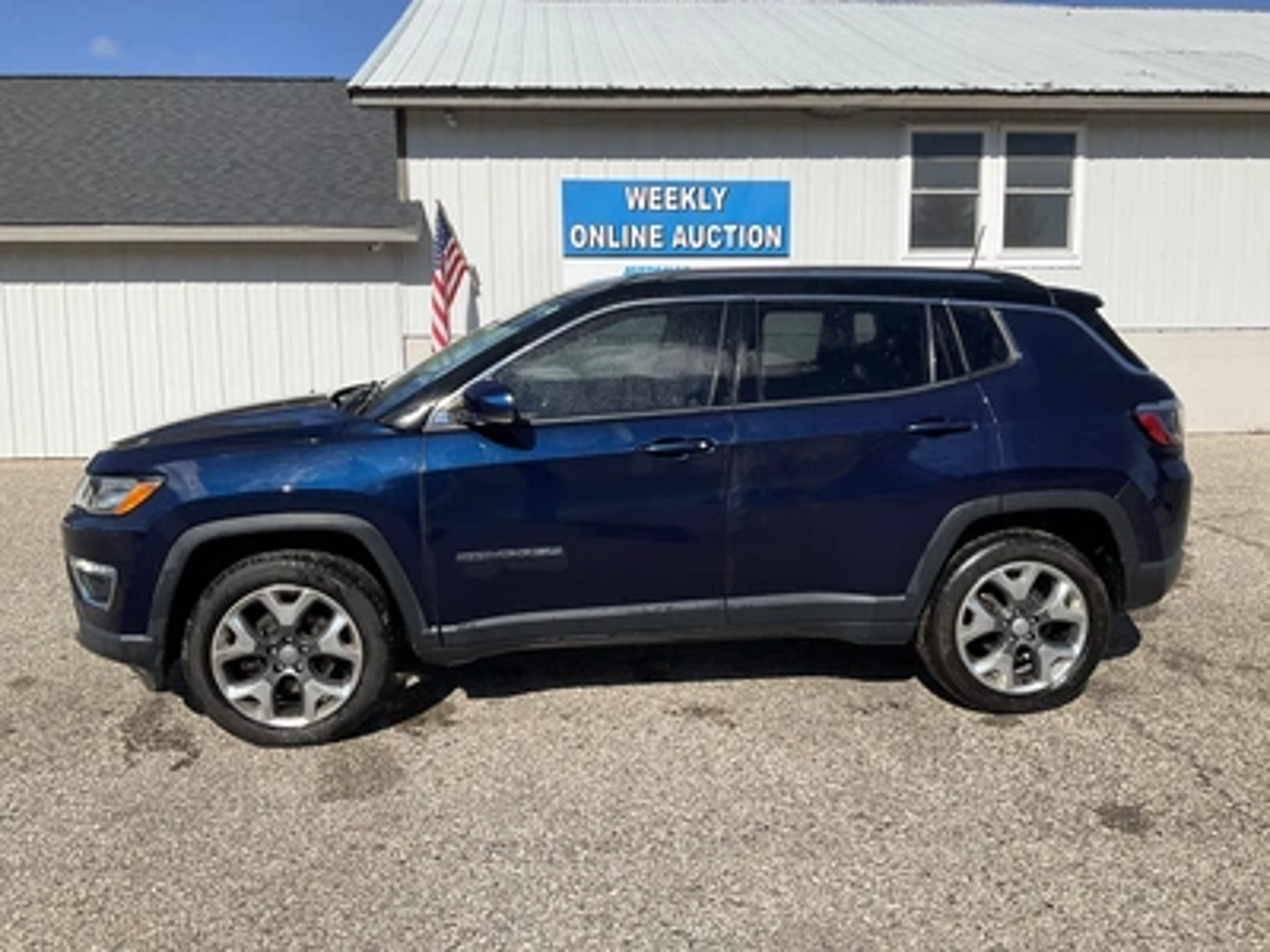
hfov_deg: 61.7
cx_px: 635
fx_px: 1064
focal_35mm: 29
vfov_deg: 48.2
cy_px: 476
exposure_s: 1/2667
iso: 25
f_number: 1.8
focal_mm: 3
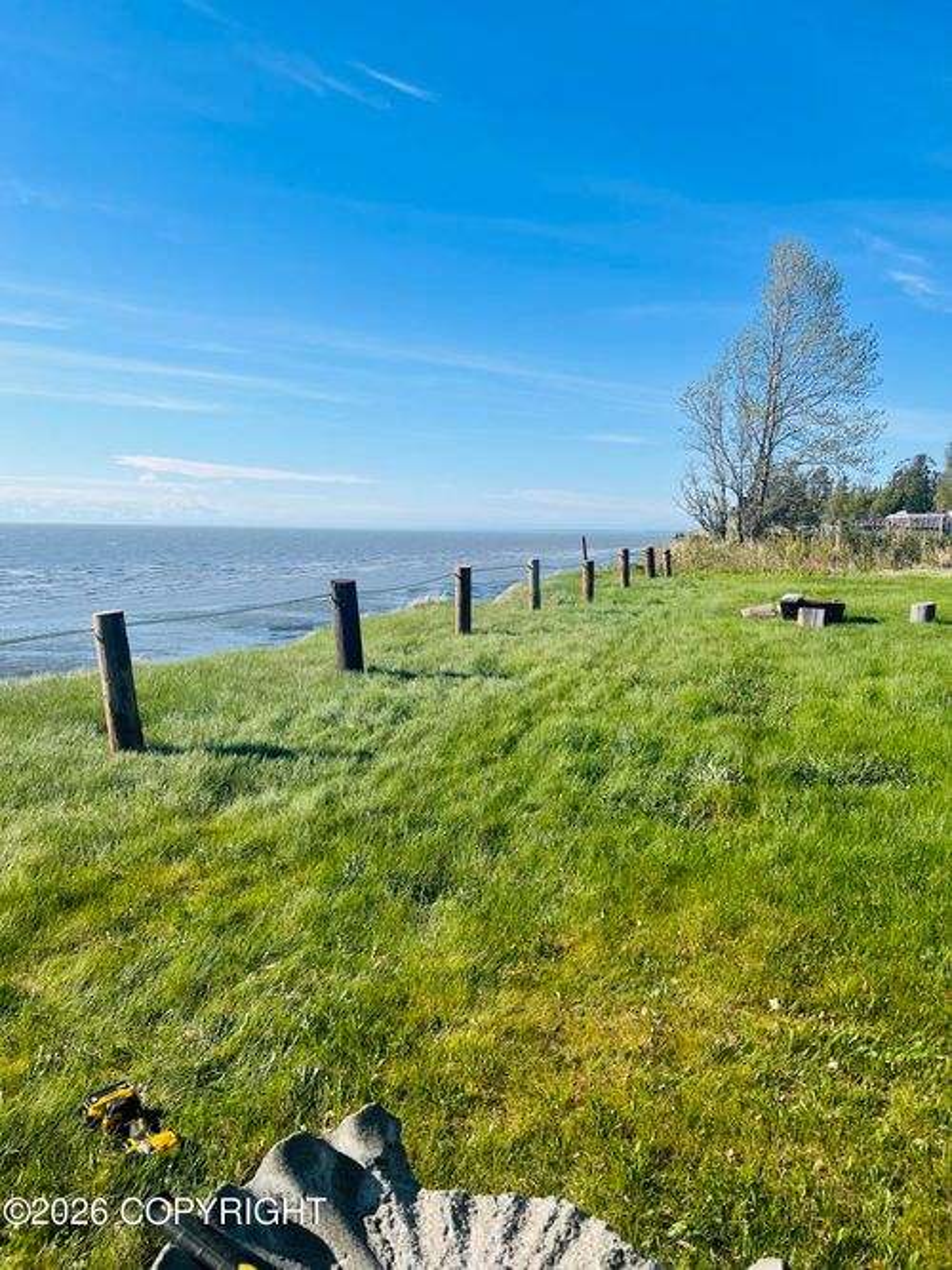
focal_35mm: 26
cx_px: 476
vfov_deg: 67.3
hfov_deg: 53.0
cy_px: 635
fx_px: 954
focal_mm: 5.7
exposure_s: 1/4444
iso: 50
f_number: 1.5
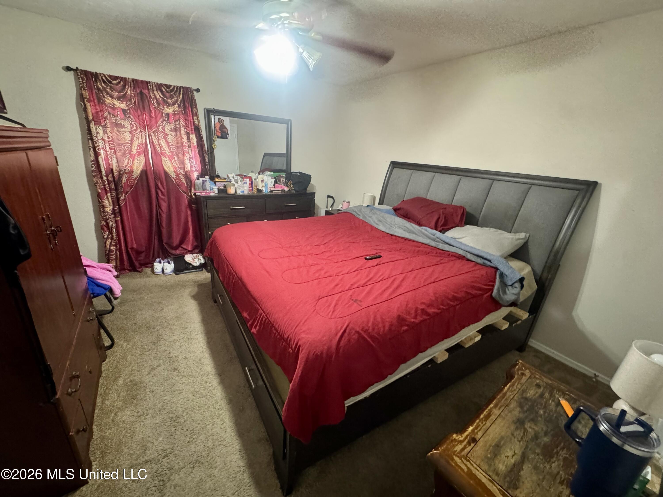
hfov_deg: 102.1
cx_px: 332
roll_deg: -4.2
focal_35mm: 14
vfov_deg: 85.7
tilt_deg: -19.6
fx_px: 268
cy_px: 248
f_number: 2.2
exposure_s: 1/40
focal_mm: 2.22
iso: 1000
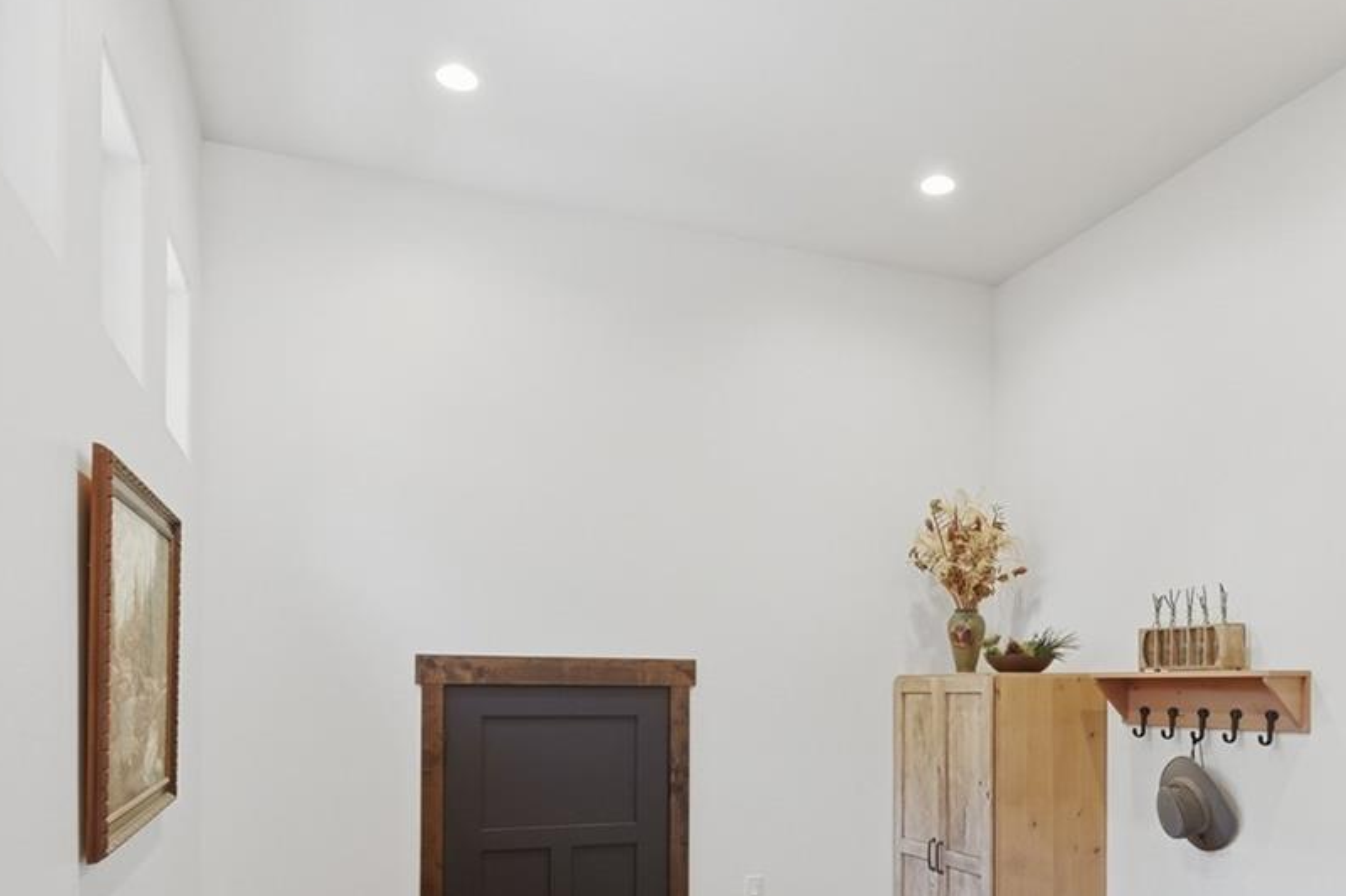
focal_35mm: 28
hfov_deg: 64.8
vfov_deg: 44.3
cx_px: 811
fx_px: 1047
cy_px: 709
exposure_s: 1/125
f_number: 8
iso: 400
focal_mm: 14
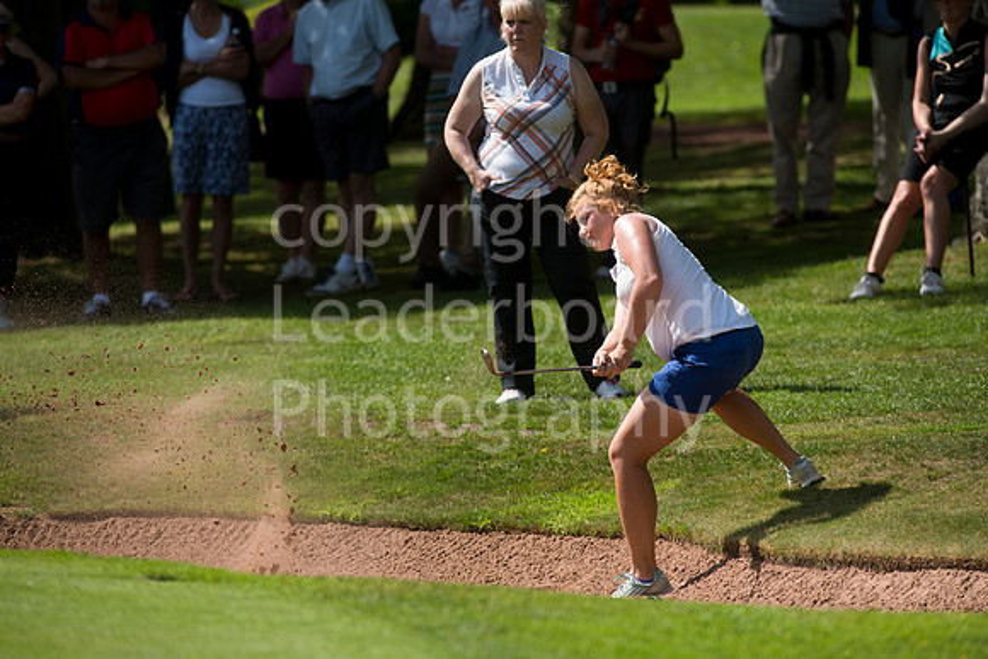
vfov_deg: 4.6
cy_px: 330
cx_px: 494
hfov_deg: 6.9
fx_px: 8235
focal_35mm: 300
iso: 400
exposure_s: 1/2000
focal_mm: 300
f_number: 6.3
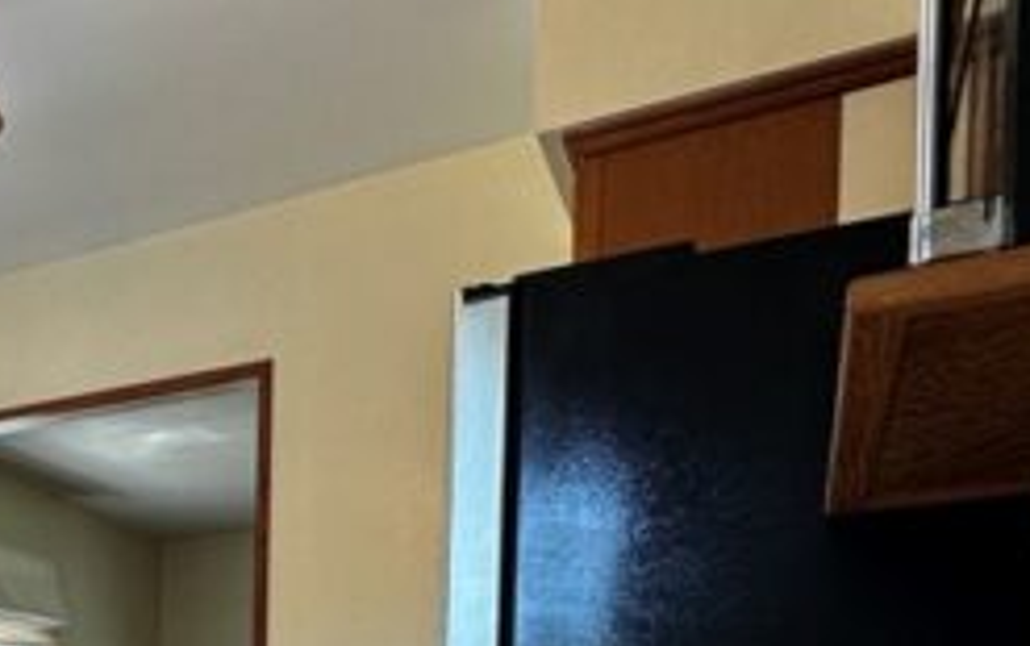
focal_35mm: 48
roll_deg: +0.2
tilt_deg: -2.3
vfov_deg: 23.7
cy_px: 846
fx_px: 1349
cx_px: -250
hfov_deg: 33.0
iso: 80
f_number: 2.2
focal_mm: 2.22
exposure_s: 1/120
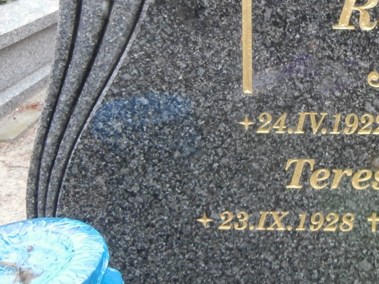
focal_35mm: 49
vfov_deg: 28.5
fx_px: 536
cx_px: 305
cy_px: 28
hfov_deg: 37.5
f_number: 3
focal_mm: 4.2
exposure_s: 1/13
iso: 200
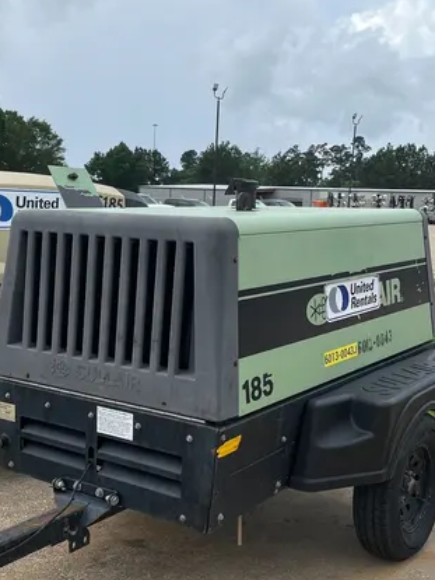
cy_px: 348
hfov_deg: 31.5
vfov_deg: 41.0
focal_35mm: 46
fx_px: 770
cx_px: 235
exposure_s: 1/2463
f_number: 1.6
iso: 50
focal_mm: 5.1
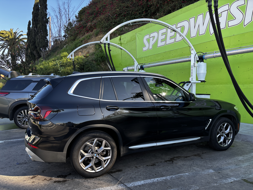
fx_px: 190
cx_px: 126
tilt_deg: -1.8
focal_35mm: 26
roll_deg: -0.8
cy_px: 95
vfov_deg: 53.1
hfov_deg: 67.3
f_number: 1.6
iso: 50
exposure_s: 1/406
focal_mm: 5.96
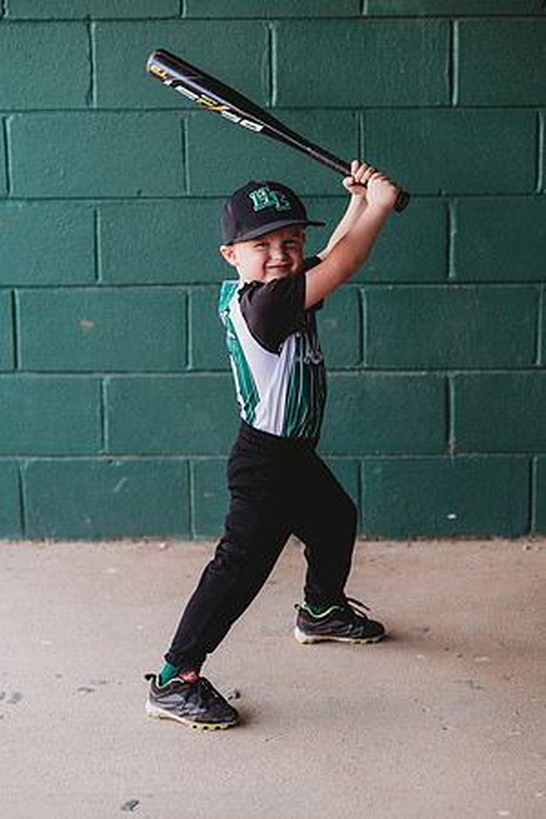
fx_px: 1934
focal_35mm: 85
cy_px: 410
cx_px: 273
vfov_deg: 23.9
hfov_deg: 16.1
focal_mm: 85
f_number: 2.8
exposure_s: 1/250
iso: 320
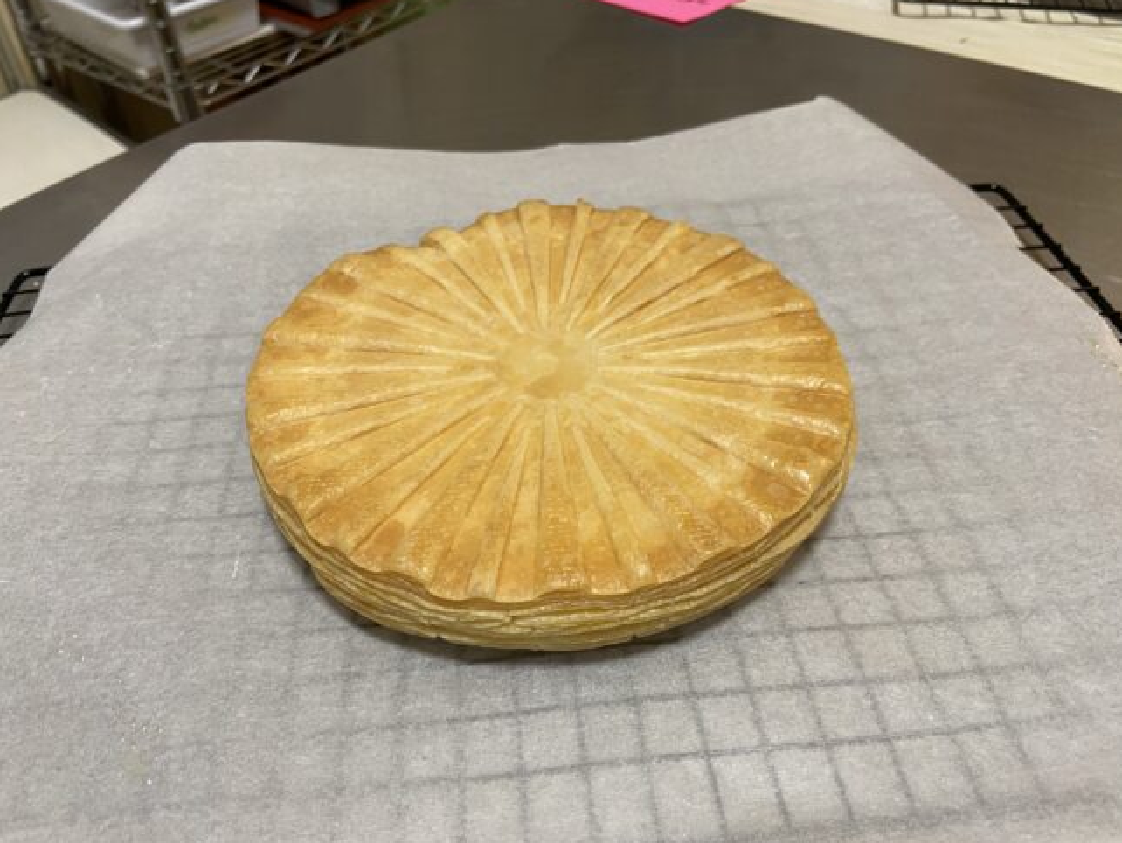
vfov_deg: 51.4
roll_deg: +2.9
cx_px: 553
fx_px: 875
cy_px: 418
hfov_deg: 65.3
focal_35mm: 27
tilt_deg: -44.8
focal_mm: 4.25
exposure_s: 1/60
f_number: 1.8
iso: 125
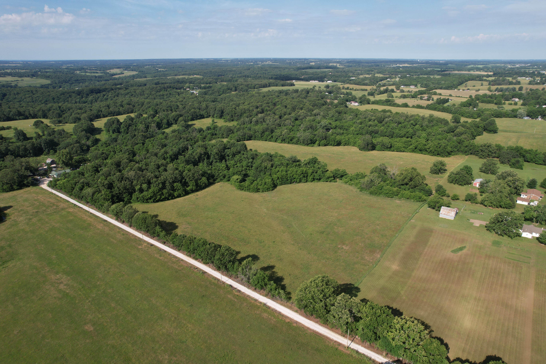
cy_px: 182
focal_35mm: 22
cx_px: 273
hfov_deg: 78.6
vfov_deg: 57.2
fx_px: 334
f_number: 2.8
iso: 100
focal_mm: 8.38
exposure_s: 1/1600
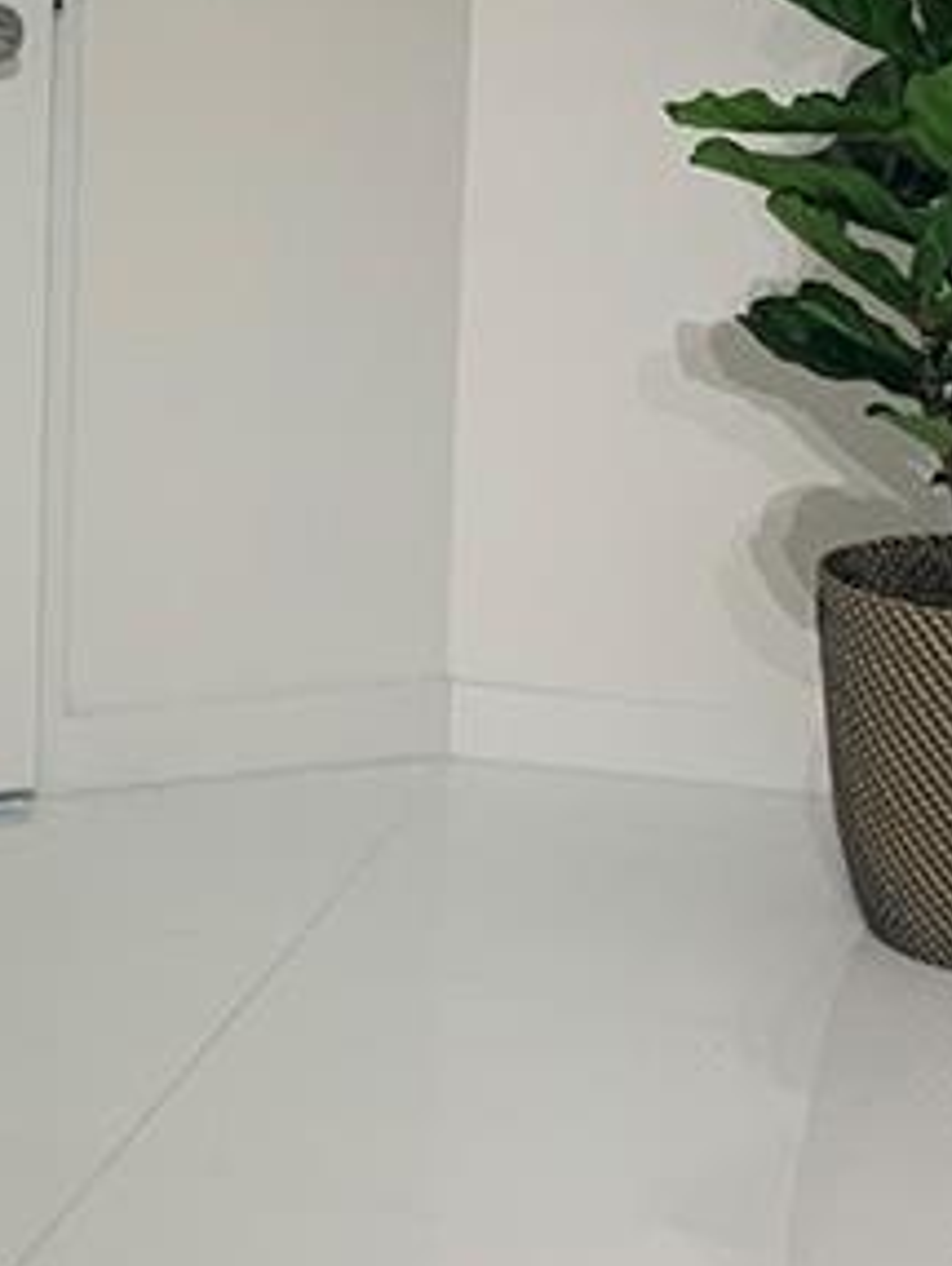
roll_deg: +0.2
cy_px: 151
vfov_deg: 17.8
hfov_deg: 13.0
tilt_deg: -8.9
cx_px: -430
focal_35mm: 109
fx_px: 3991
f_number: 1.8
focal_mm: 4.25
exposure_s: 1/60
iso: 50
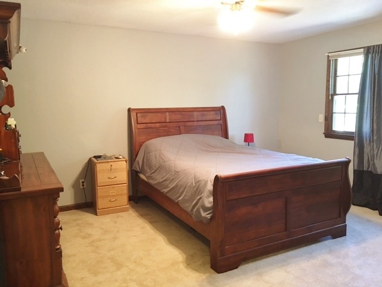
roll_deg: +0.4
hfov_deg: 61.7
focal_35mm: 29
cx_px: 191
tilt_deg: -6.3
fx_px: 320
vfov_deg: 48.2
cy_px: 144
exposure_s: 1/10
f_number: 2.2
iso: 100
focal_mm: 4.15
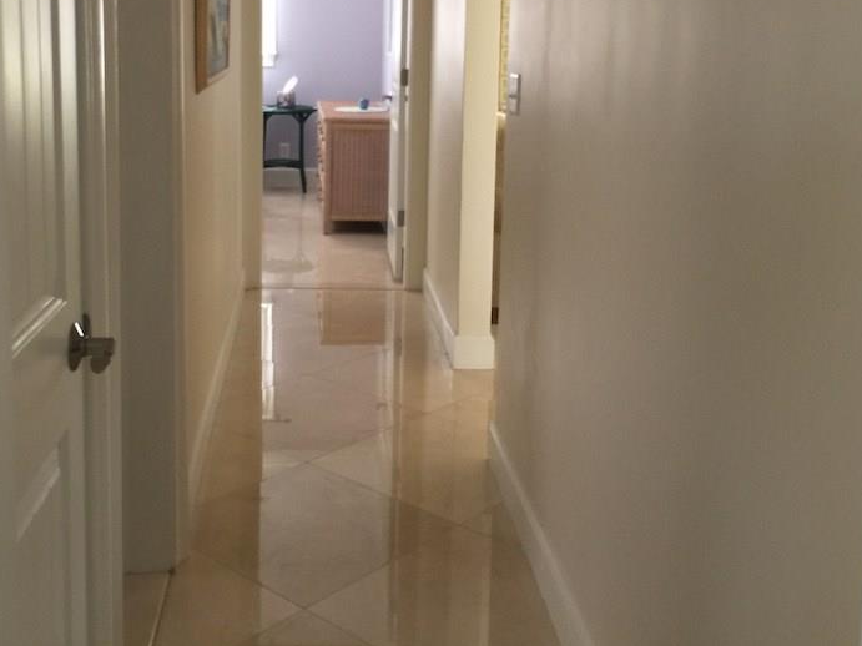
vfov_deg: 33.1
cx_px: 352
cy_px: 181
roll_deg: -2.7
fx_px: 1071
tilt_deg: -8.2
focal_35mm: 43
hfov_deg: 43.7
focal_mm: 4.15
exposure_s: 1/15
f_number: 2.2
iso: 40
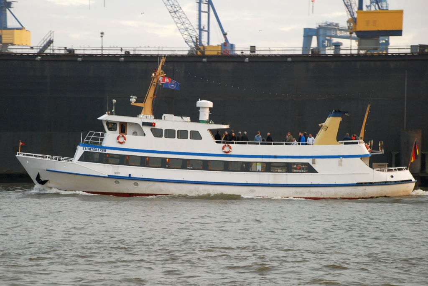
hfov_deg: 15.2
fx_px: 1607
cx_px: 214
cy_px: 143
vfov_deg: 10.2
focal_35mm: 135
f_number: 5.6
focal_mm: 90
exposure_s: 1/50
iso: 400
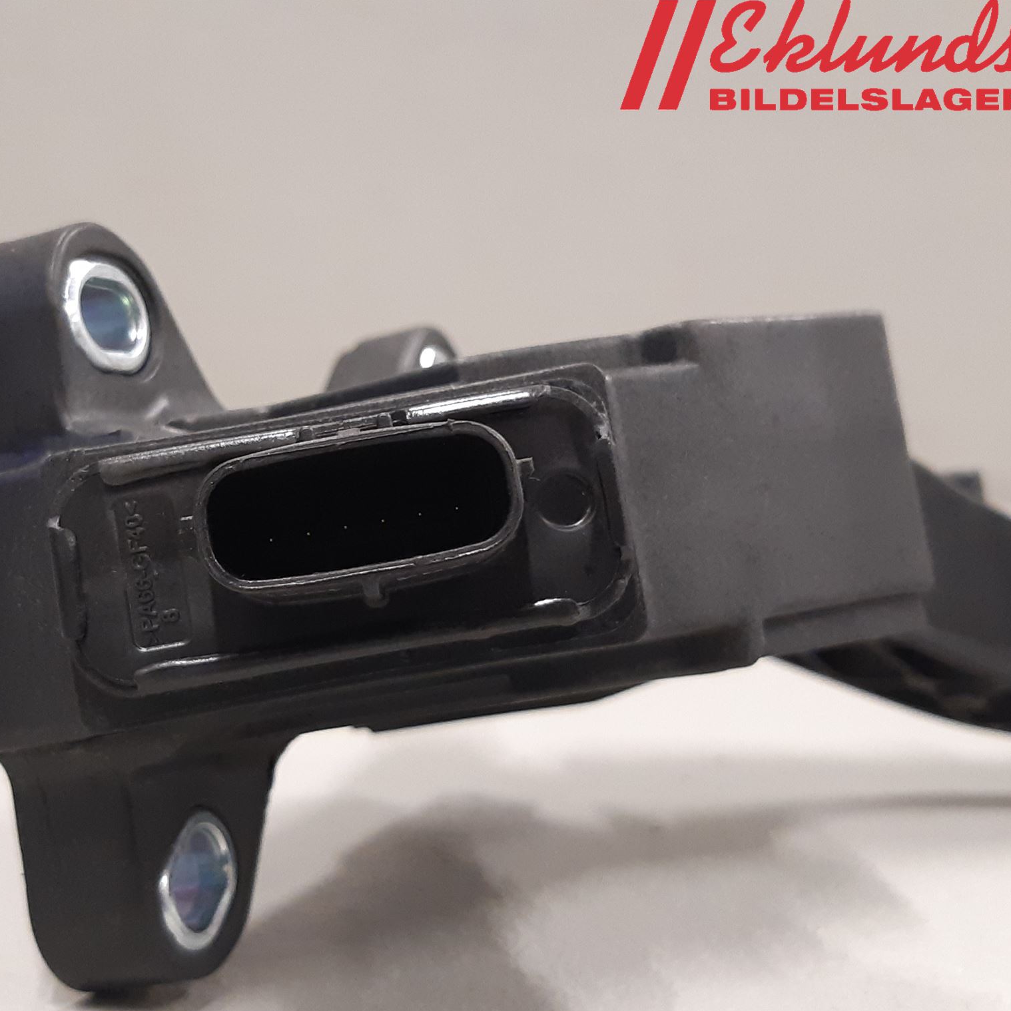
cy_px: 509
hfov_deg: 51.7
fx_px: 1024
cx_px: 347
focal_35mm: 31
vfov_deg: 52.5
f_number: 1.7
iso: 200
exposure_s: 1/33
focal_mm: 3.93
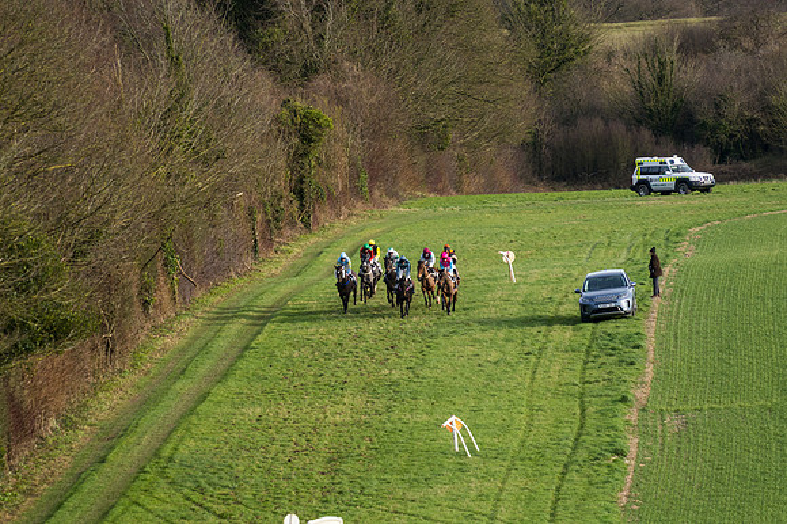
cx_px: 394
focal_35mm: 420
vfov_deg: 3.3
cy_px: 262
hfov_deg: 4.9
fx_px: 9182
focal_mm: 280
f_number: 4
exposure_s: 1/1600
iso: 400
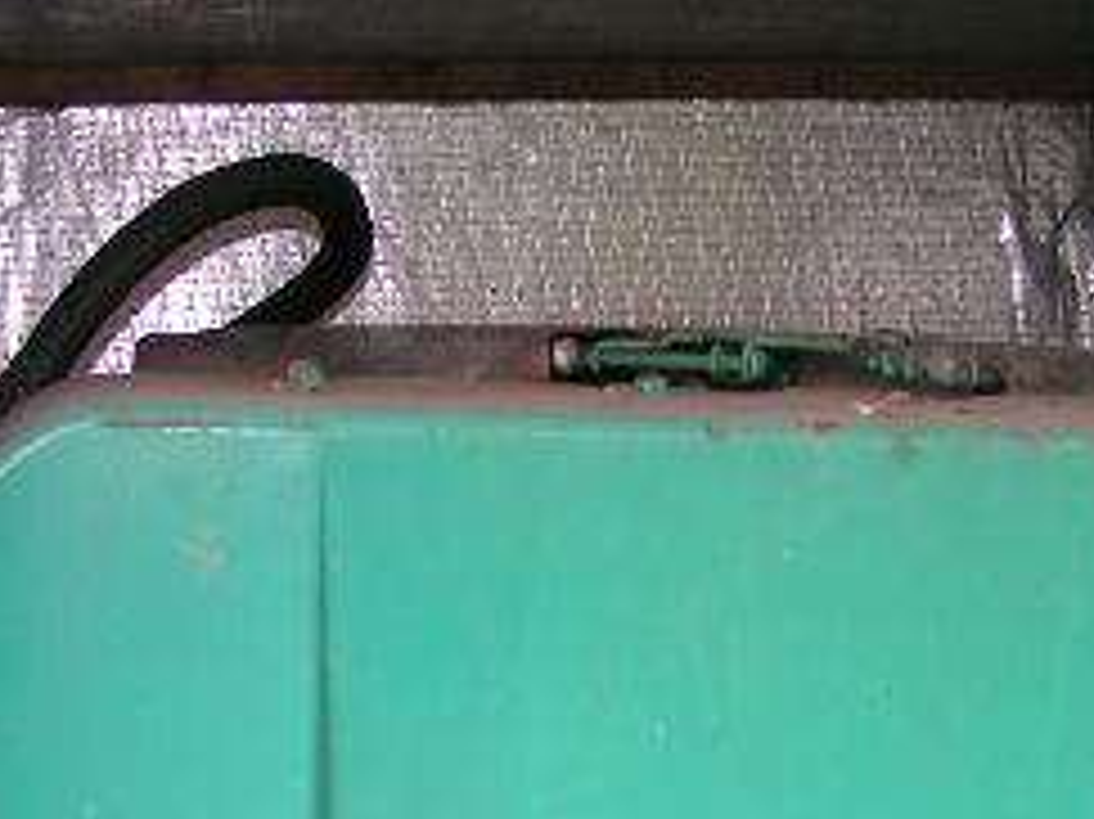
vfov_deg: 14.6
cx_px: 567
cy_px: 788
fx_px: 3159
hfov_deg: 19.6
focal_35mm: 100
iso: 50
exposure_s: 1/40
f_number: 2.8
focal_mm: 5.8
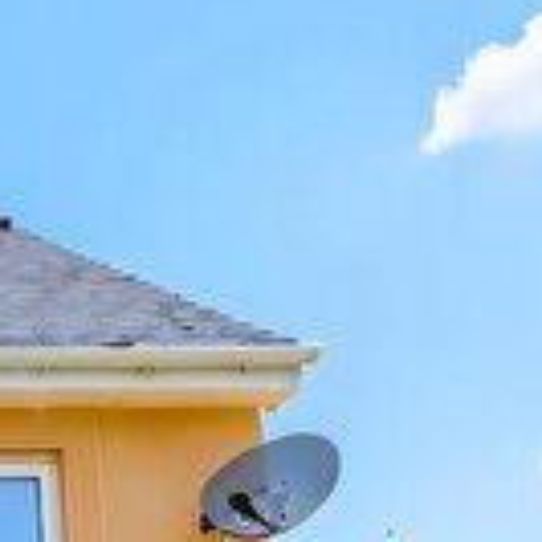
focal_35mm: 67
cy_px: 813
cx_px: -505
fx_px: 1187
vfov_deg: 21.5
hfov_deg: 18.4
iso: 320
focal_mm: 10
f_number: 5.6
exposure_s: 1/250
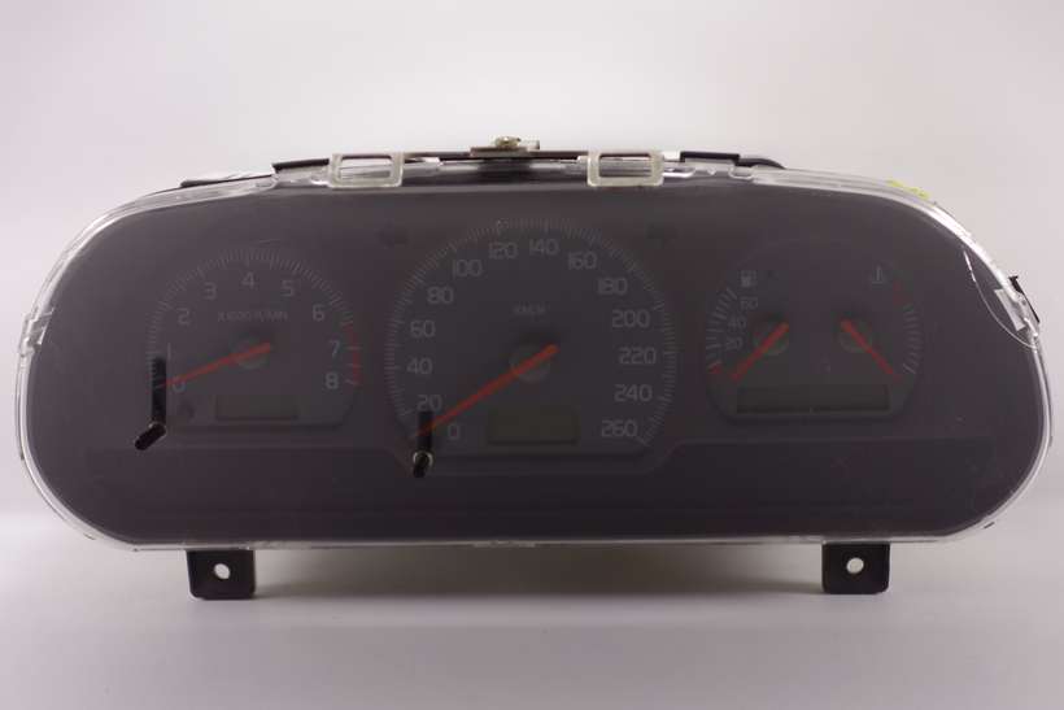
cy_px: 355
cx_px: 532
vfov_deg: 23.0
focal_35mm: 59
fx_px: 1744
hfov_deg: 33.9
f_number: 3.5
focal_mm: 22.01
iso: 250
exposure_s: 1/80
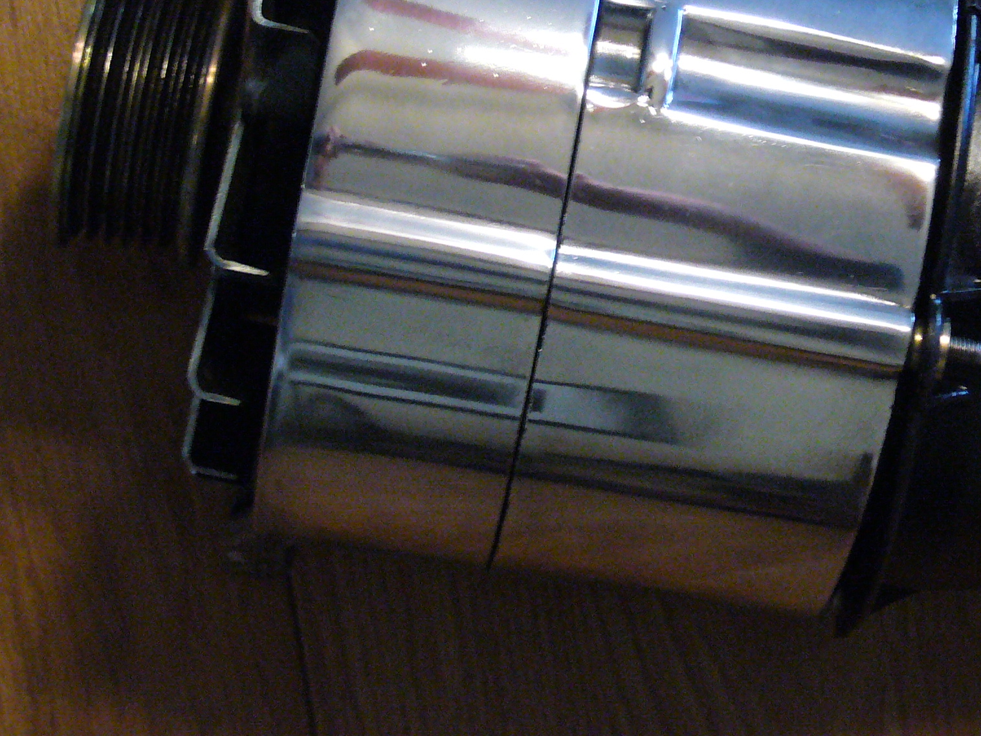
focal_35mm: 117
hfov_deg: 16.8
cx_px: 704
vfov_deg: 12.6
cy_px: 157
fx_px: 3316
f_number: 3.8
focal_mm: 10.4
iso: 400
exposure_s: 1/25
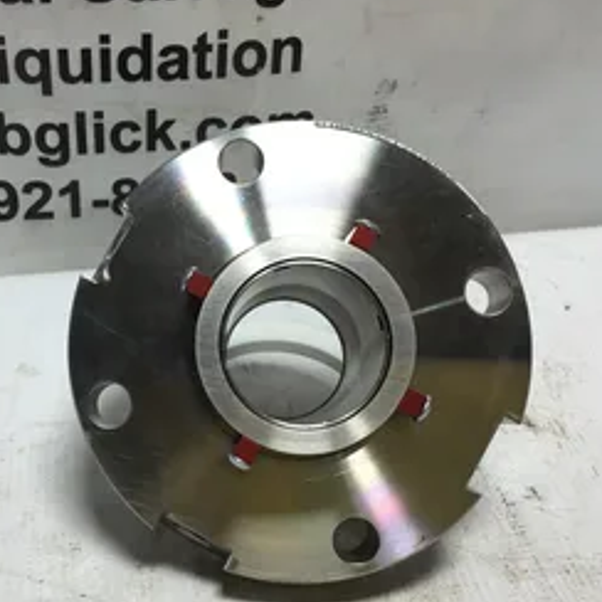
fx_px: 885
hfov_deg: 37.2
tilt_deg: -37.2
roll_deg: -1.4
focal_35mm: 45
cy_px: 350
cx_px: 212
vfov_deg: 37.5
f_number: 2.4
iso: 25
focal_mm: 3.3
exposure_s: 1/120
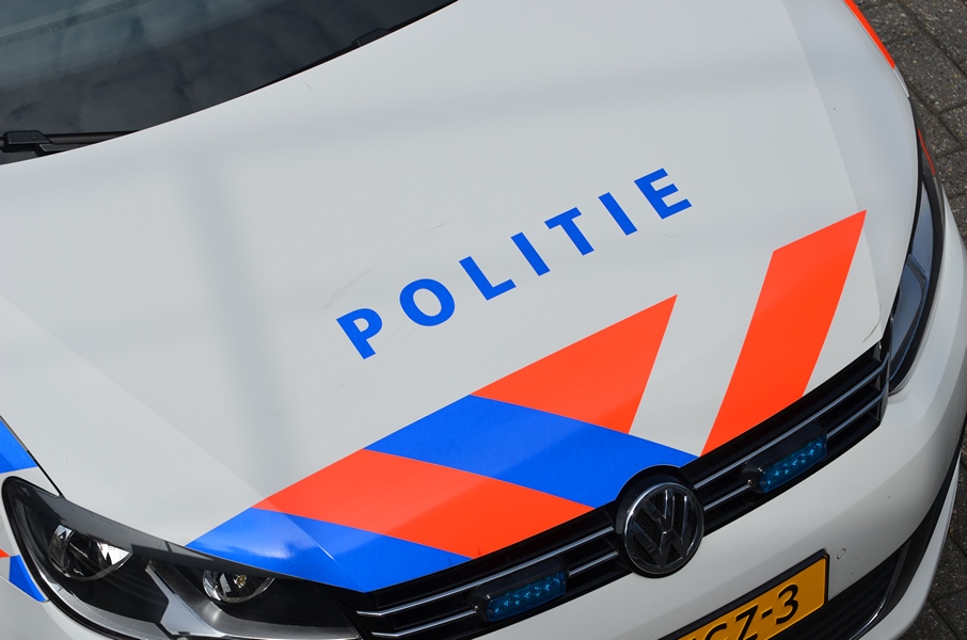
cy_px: 320
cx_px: 484
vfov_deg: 7.3
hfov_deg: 11.0
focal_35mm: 188
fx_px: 5026
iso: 100
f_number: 9
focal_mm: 125
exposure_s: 1/320
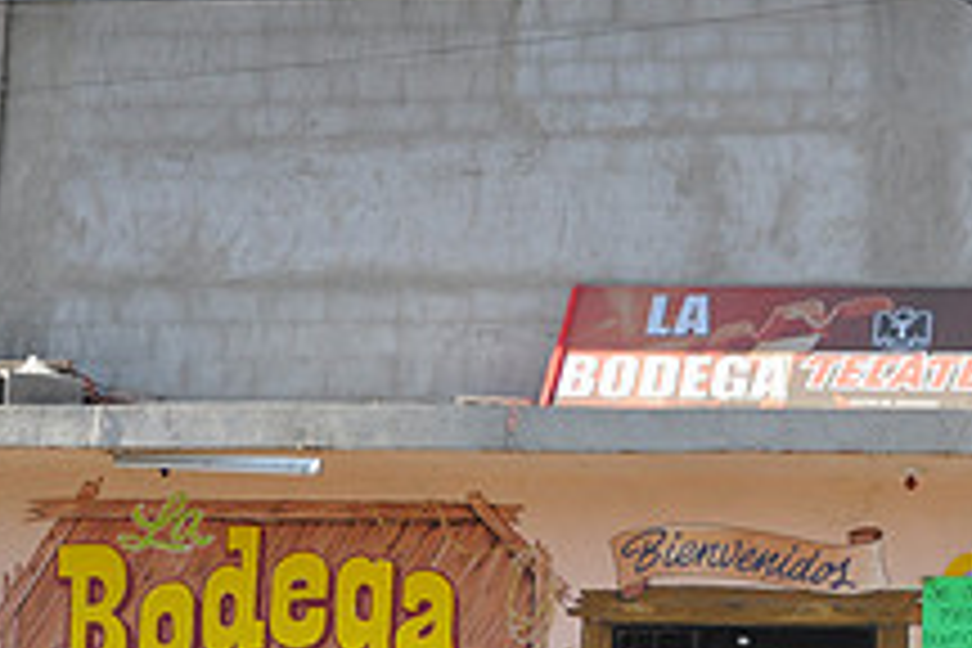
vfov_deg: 16.1
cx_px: 909
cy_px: 506
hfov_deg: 23.3
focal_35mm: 84
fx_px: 2277
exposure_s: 1/125
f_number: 5.6
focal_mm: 21
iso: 280
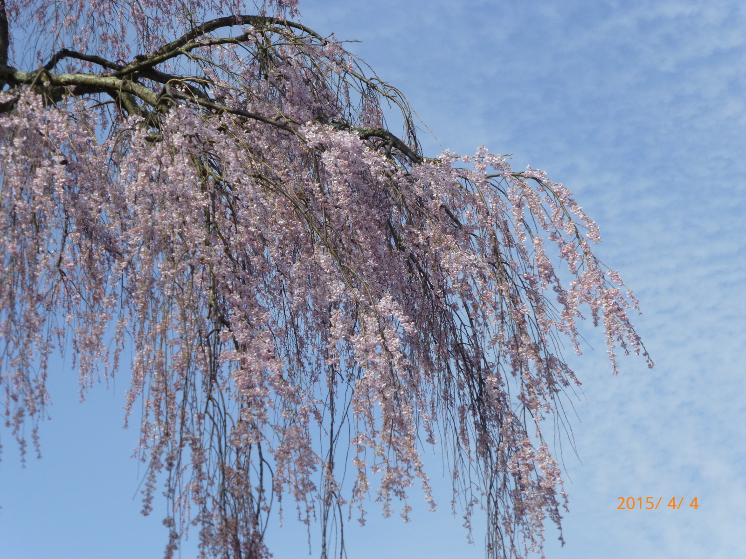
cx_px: 373
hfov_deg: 21.8
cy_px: 280
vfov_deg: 16.4
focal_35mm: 90
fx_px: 1940
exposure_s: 1/500
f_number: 5.2
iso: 100
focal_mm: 16.1
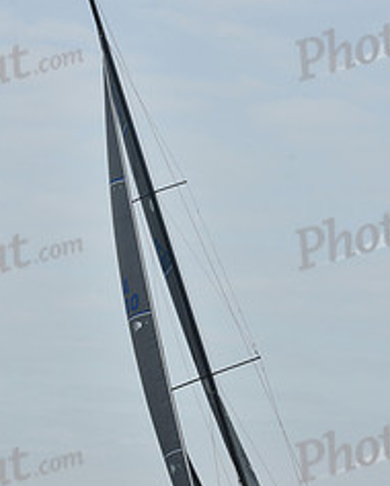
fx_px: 2478
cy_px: 353
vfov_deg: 11.2
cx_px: 190
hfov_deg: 9.0
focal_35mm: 172
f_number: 11
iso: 250
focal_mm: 75
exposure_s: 1/800
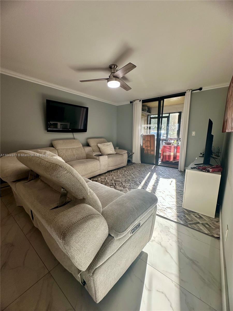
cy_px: 156
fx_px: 126
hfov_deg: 85.7
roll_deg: -1.3
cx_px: 116
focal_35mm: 14
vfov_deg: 102.1
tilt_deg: -9.4
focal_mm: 2.22
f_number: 2.2
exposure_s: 1/120
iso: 100
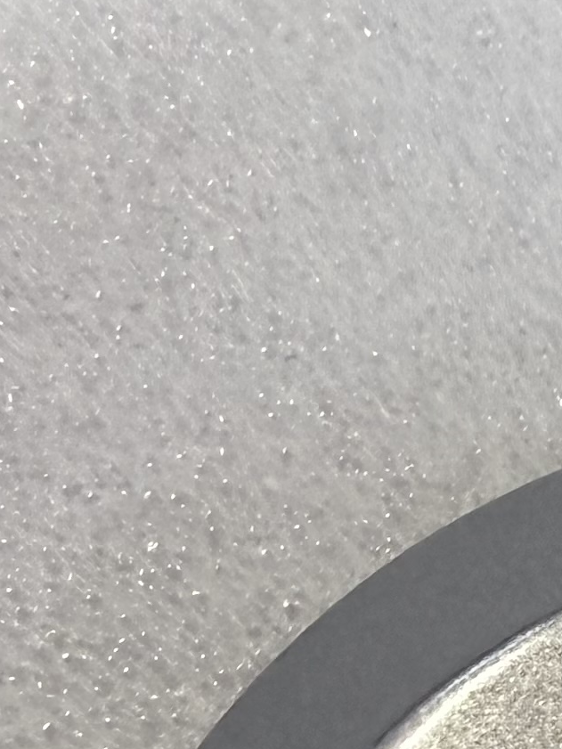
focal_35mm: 115
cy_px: 1429
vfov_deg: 14.6
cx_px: 839
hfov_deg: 12.3
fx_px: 2489
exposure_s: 1/100
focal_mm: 2.22
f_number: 2.2
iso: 125
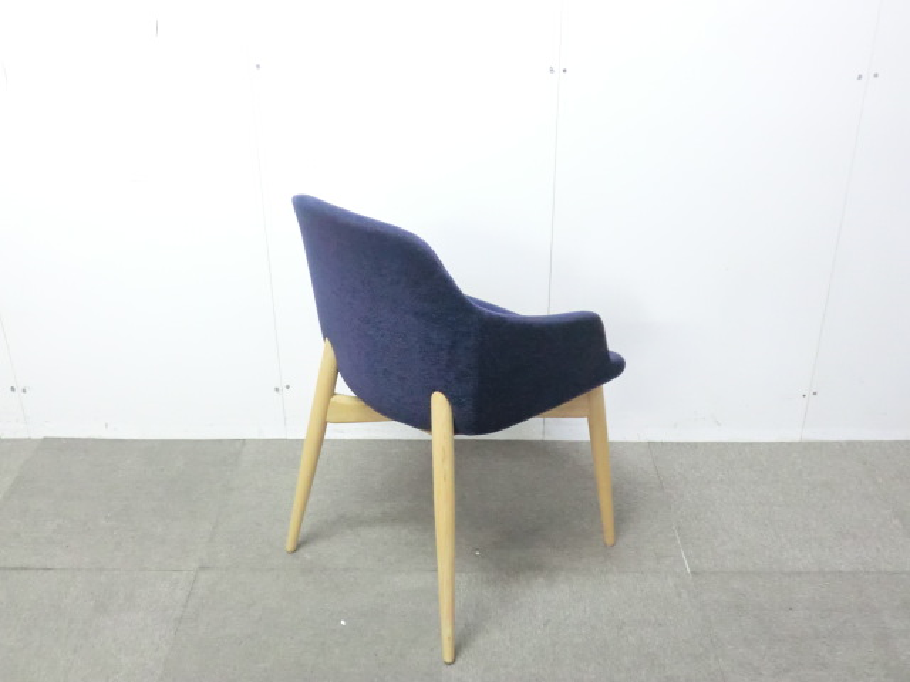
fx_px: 999
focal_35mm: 38
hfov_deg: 49.0
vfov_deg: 37.7
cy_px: 341
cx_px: 455
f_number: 3.9
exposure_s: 1/25
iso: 800
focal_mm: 6.9
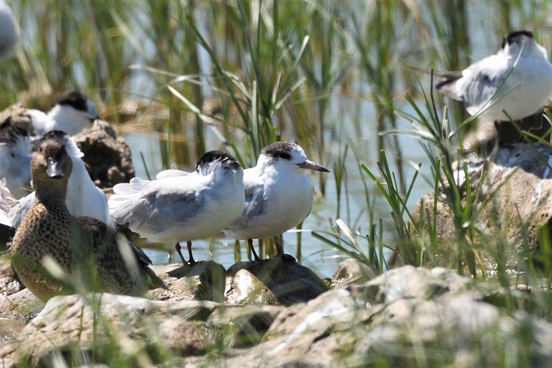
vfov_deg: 1.8
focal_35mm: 750
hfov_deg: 2.7
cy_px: 184
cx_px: 276
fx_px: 11499
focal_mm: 500
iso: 400
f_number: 5.6
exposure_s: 1/2500
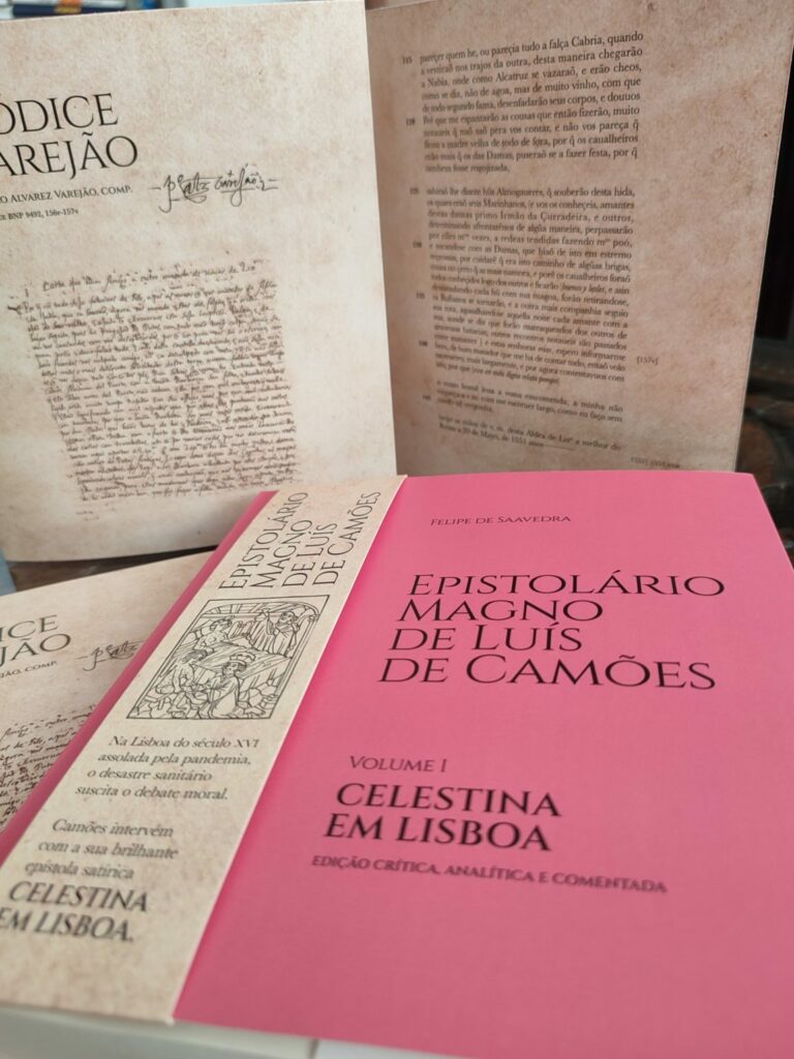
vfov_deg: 71.6
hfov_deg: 56.8
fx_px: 734
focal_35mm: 24
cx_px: 397
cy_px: 530
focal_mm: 5.89
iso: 357
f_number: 1.89
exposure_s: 1/33
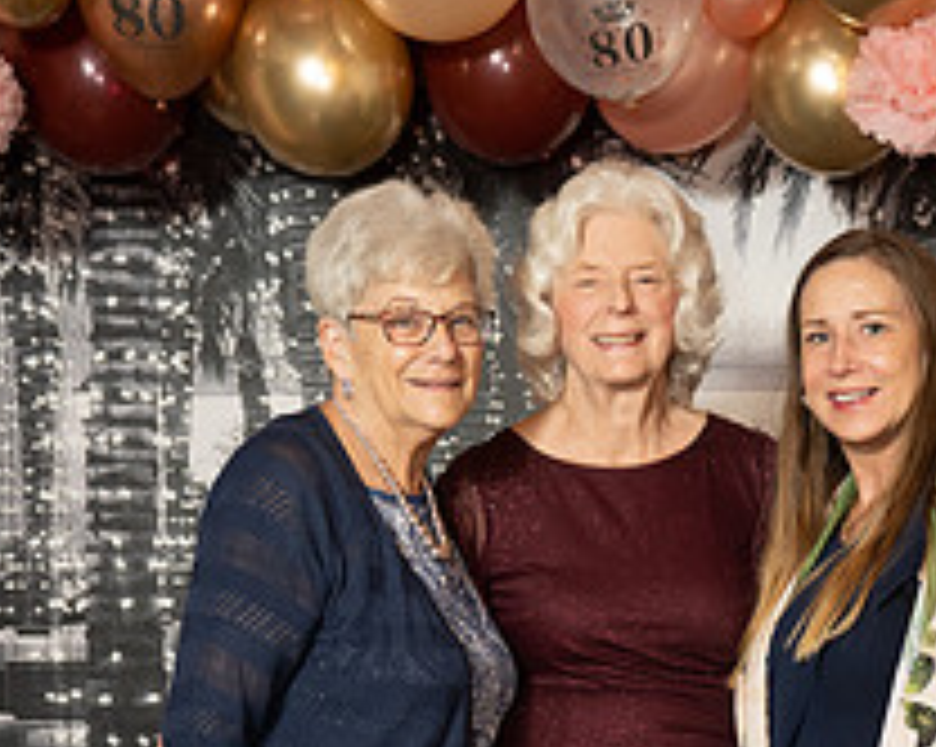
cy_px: 801
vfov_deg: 18.7
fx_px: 2186
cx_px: 567
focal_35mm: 79
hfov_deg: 24.1
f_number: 2.8
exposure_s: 1/160
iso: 1000
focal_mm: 38.9
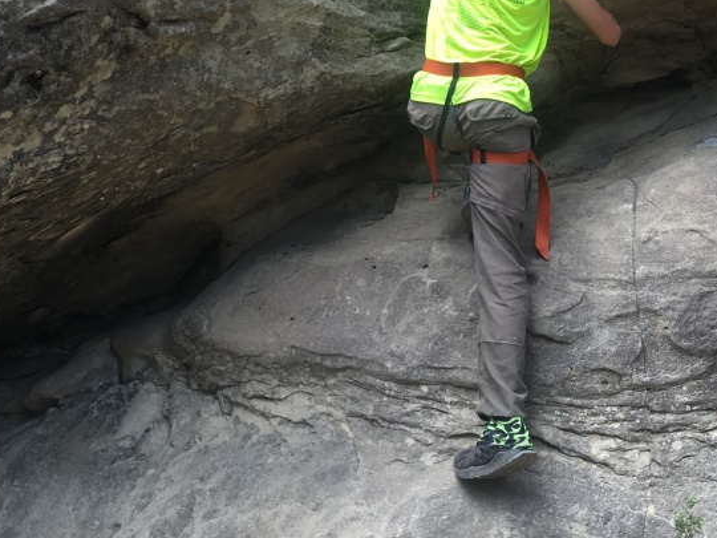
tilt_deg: +2.1
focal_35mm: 55
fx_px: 1139
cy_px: 92
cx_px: 386
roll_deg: +1.4
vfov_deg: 26.0
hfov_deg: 34.9
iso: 25
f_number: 2.2
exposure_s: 1/120
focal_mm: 4.15
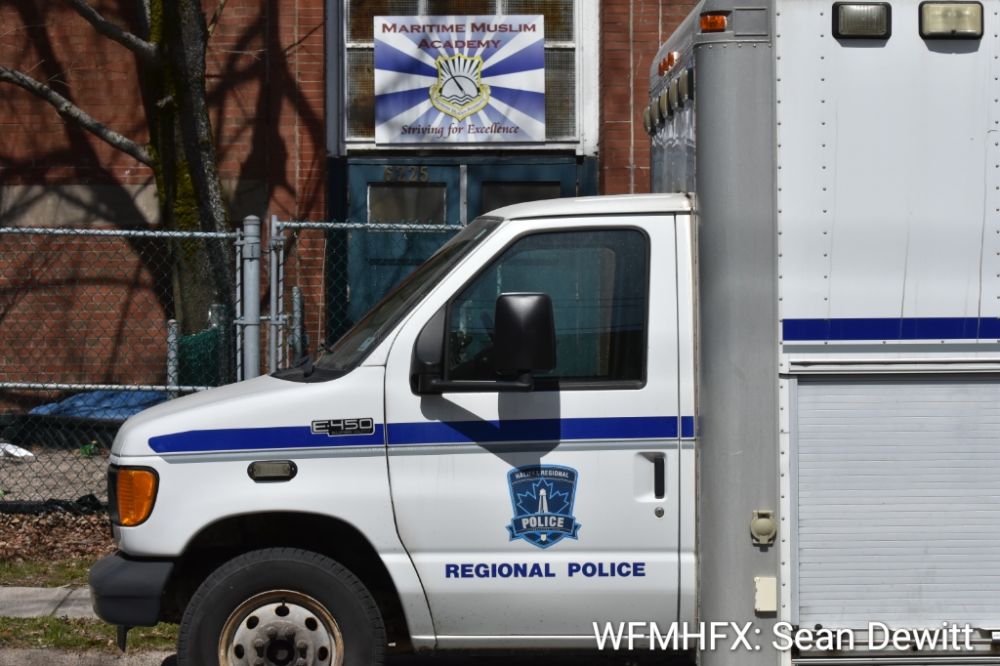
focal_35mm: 105
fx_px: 2916
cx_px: 500
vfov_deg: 13.0
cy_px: 333
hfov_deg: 19.5
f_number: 8
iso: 500
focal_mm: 70
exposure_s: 1/2500
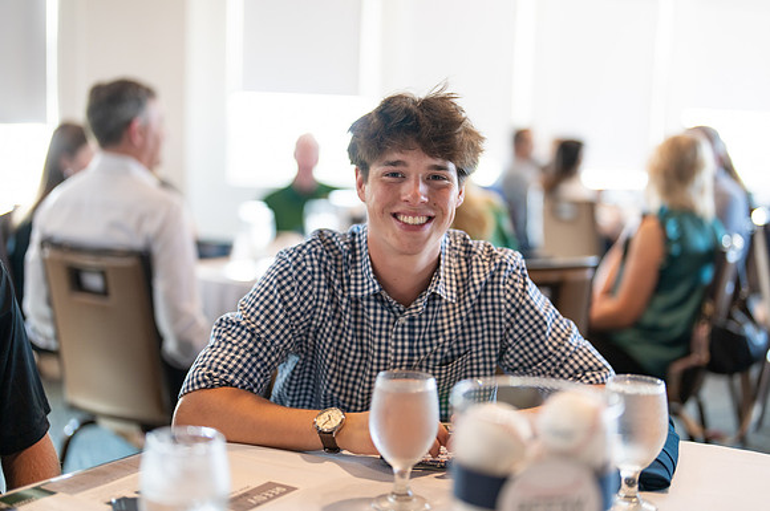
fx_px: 1078
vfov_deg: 26.7
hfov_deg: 39.3
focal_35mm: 50
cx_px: 386
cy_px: 256
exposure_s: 1/320
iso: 250
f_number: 1.2
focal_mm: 50
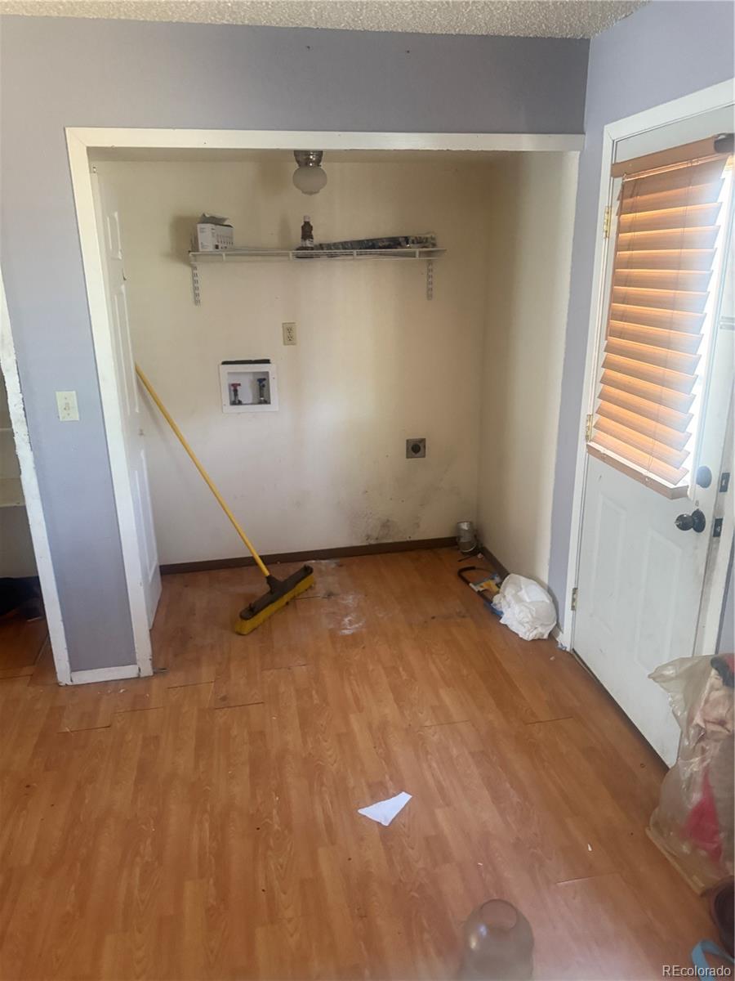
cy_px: 490
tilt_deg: -14.5
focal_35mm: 24
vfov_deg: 71.6
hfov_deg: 56.8
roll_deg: +2.2
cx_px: 368
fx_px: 679
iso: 500
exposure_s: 1/60
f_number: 1.78
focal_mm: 6.76
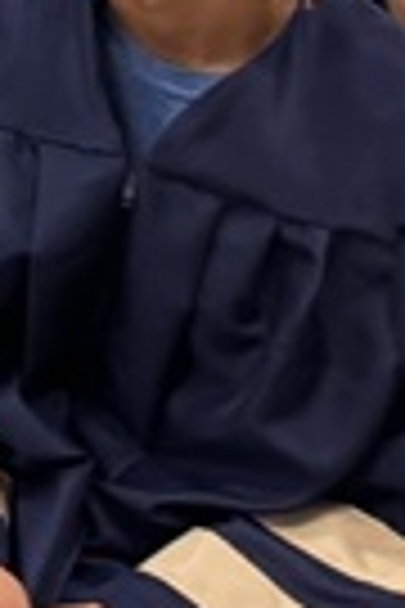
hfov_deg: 5.8
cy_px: -851
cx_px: -1426
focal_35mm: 190
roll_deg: +0.1
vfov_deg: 9.6
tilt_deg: -4.3
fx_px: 3206
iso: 320
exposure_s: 1/60
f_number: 1.78
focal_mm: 6.76
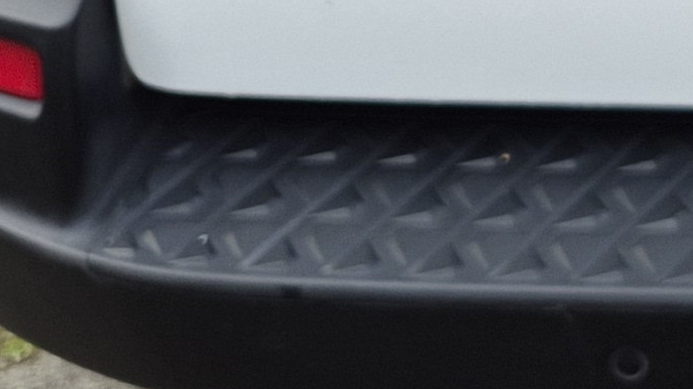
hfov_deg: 13.1
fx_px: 2682
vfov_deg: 7.7
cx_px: 1293
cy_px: -584
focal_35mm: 146
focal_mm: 5.4
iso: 25
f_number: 1.8
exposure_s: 1/494
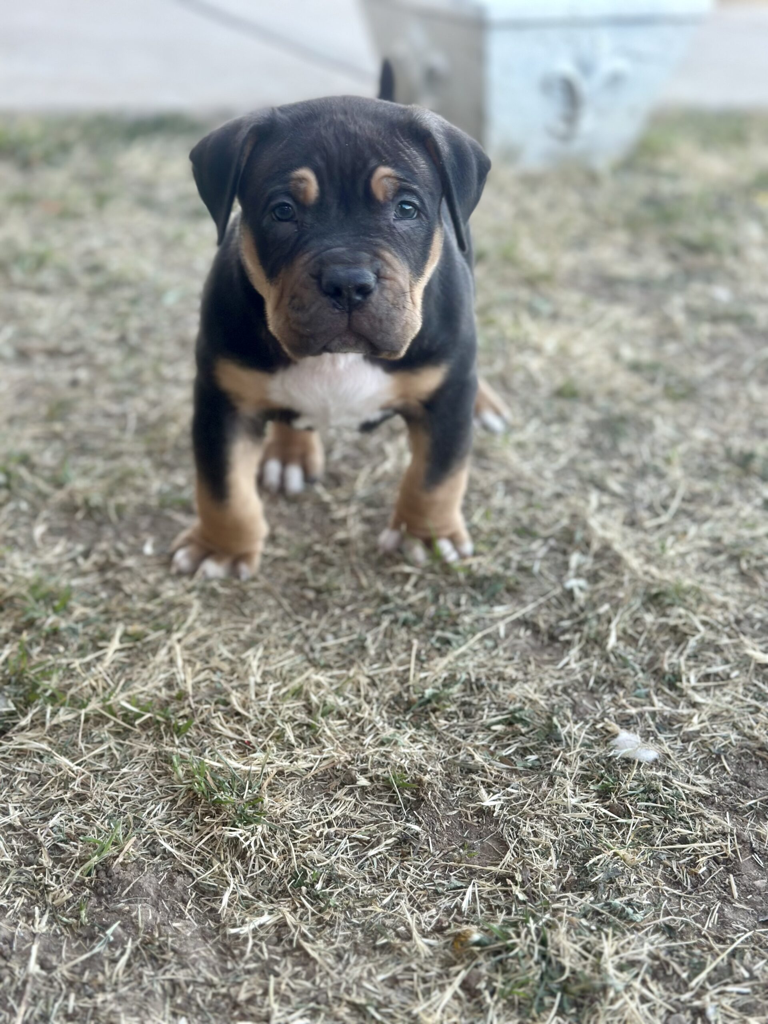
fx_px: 1420
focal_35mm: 48
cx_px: 384
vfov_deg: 39.7
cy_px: 512
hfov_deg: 30.3
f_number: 1.78
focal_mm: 6.86
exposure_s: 1/236
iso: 80
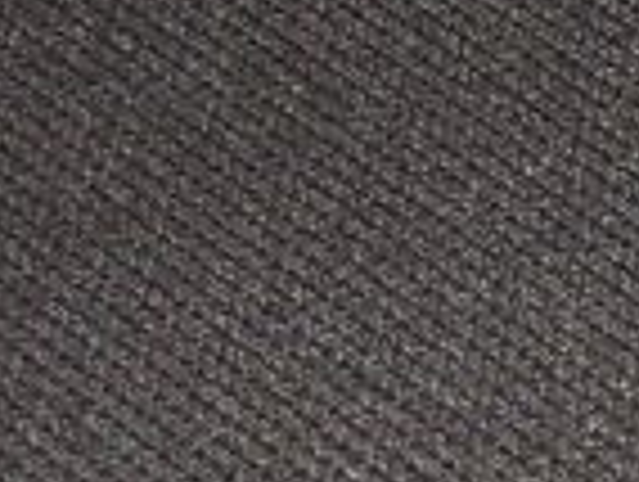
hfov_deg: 7.0
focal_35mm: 252
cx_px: 1899
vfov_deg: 5.9
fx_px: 4660
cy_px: 437
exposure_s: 1/45
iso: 200
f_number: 3.2
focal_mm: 6.3
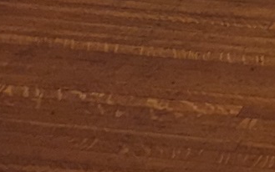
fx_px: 990
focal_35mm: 132
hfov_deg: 13.1
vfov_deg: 8.1
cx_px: 594
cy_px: -388
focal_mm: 2.35
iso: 63
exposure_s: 1/60
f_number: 2.2
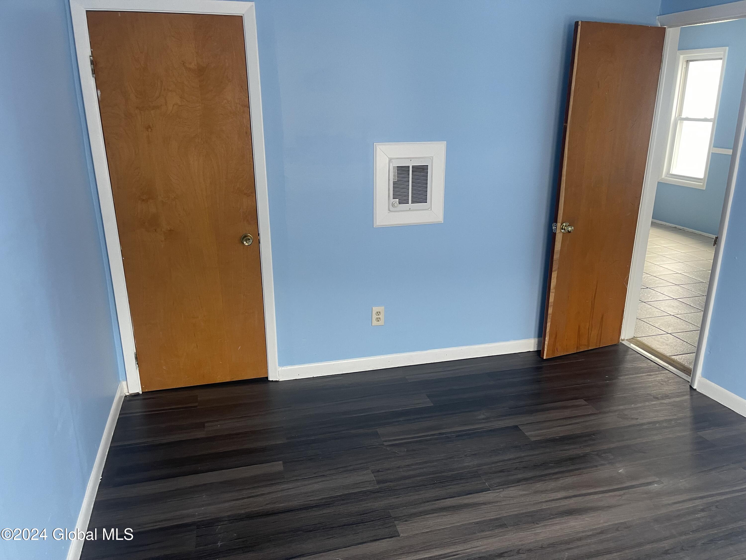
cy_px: 280
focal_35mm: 25
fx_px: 539
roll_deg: +0.7
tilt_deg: -17.3
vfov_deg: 54.9
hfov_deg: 69.4
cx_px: 373
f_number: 1.6
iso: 125
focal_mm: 5.1
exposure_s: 1/60
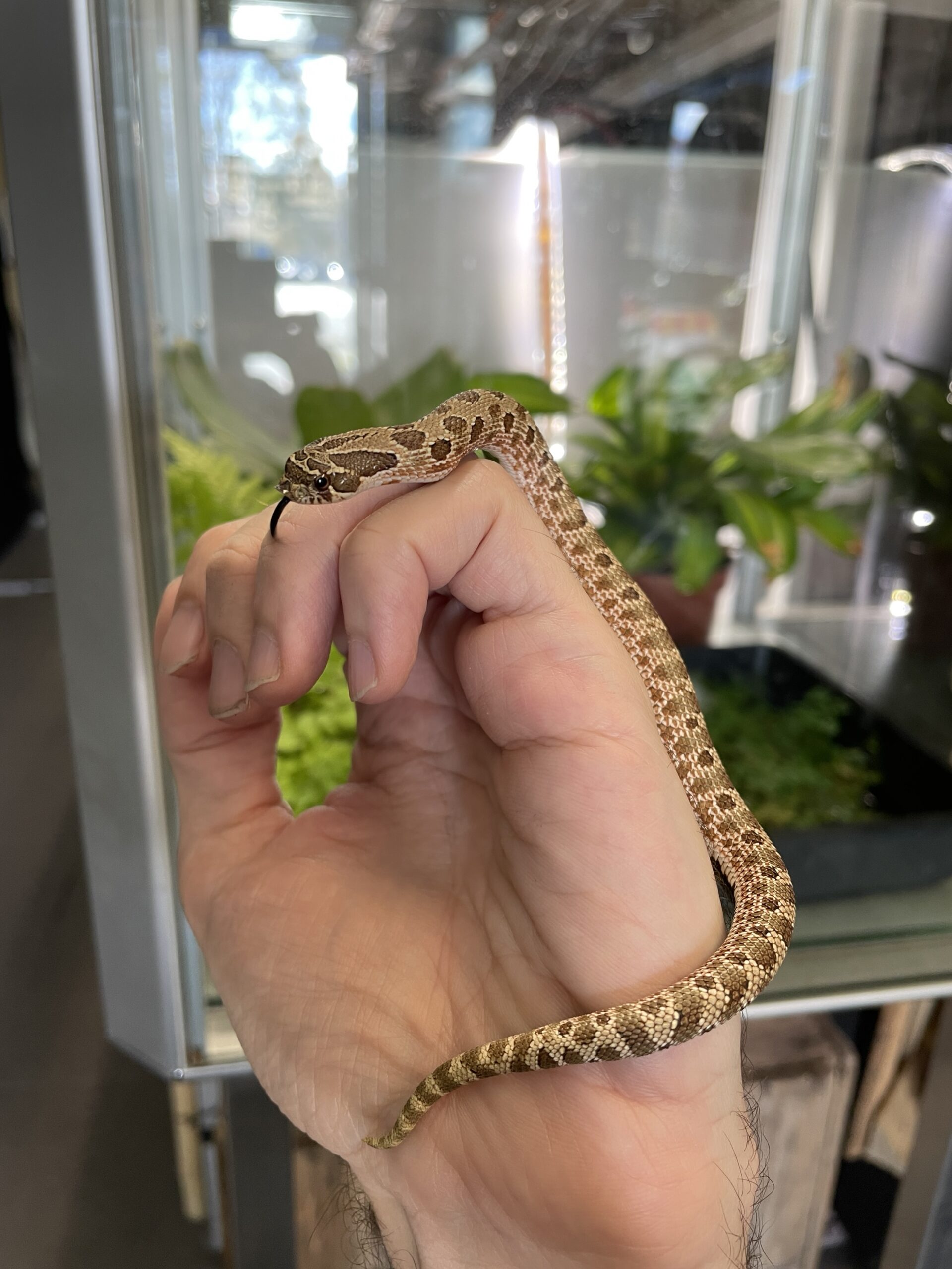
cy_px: 634
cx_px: 476
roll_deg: +0.0
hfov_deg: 53.1
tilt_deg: -19.3
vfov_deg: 67.3
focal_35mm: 26
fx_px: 953
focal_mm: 4.2
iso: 64
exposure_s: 1/50
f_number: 1.6
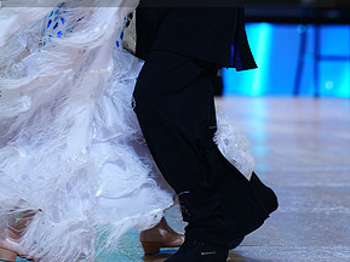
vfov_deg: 5.7
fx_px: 2615
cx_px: 169
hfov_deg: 7.7
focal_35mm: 259
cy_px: -33
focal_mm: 134
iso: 500
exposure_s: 1/500
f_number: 2.8
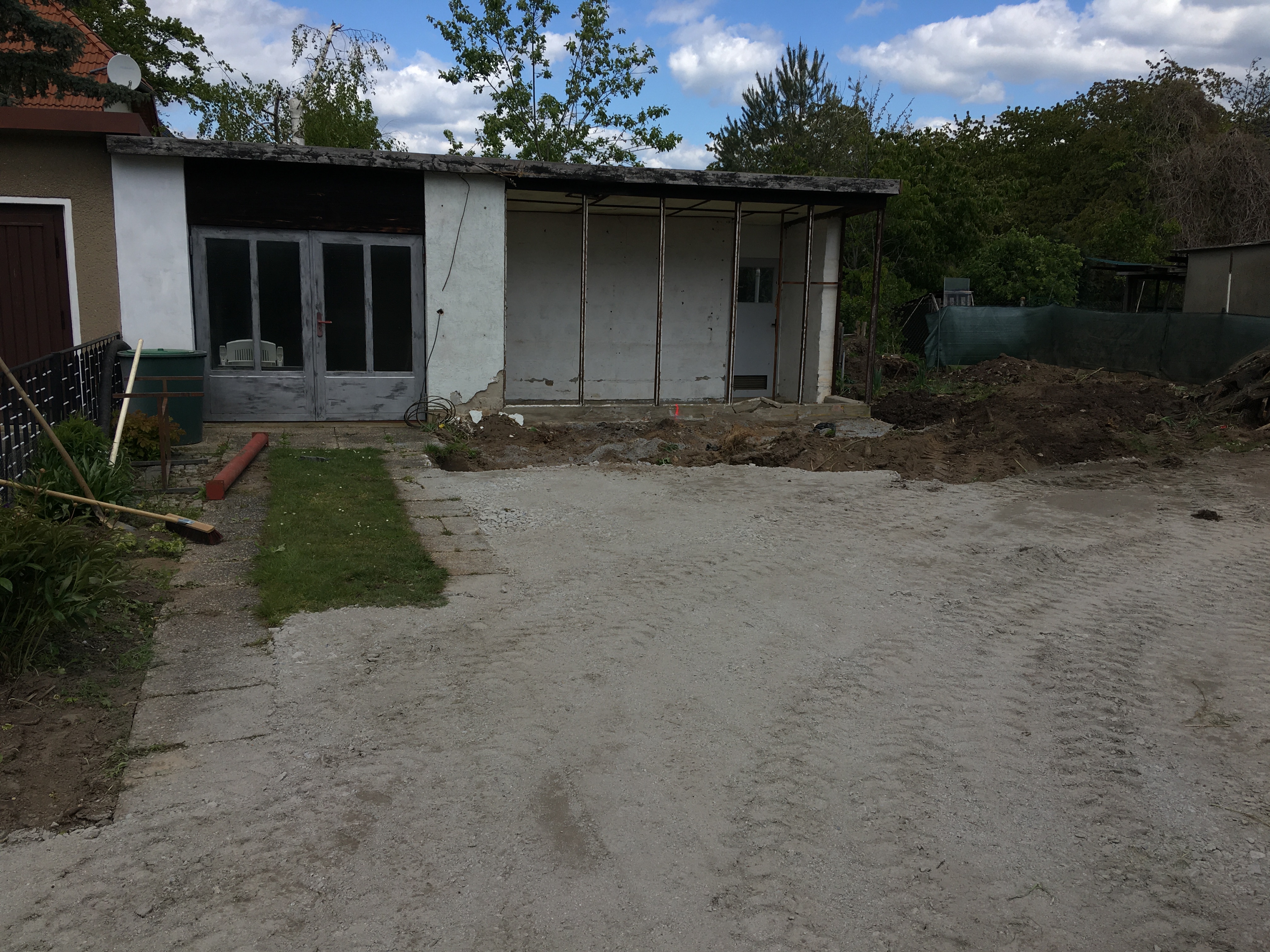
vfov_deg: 48.2
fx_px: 1064
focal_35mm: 29
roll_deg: -0.7
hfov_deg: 61.7
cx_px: 635
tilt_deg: -8.7
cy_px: 476
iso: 25
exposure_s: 1/1326
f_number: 2.2
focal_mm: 4.15
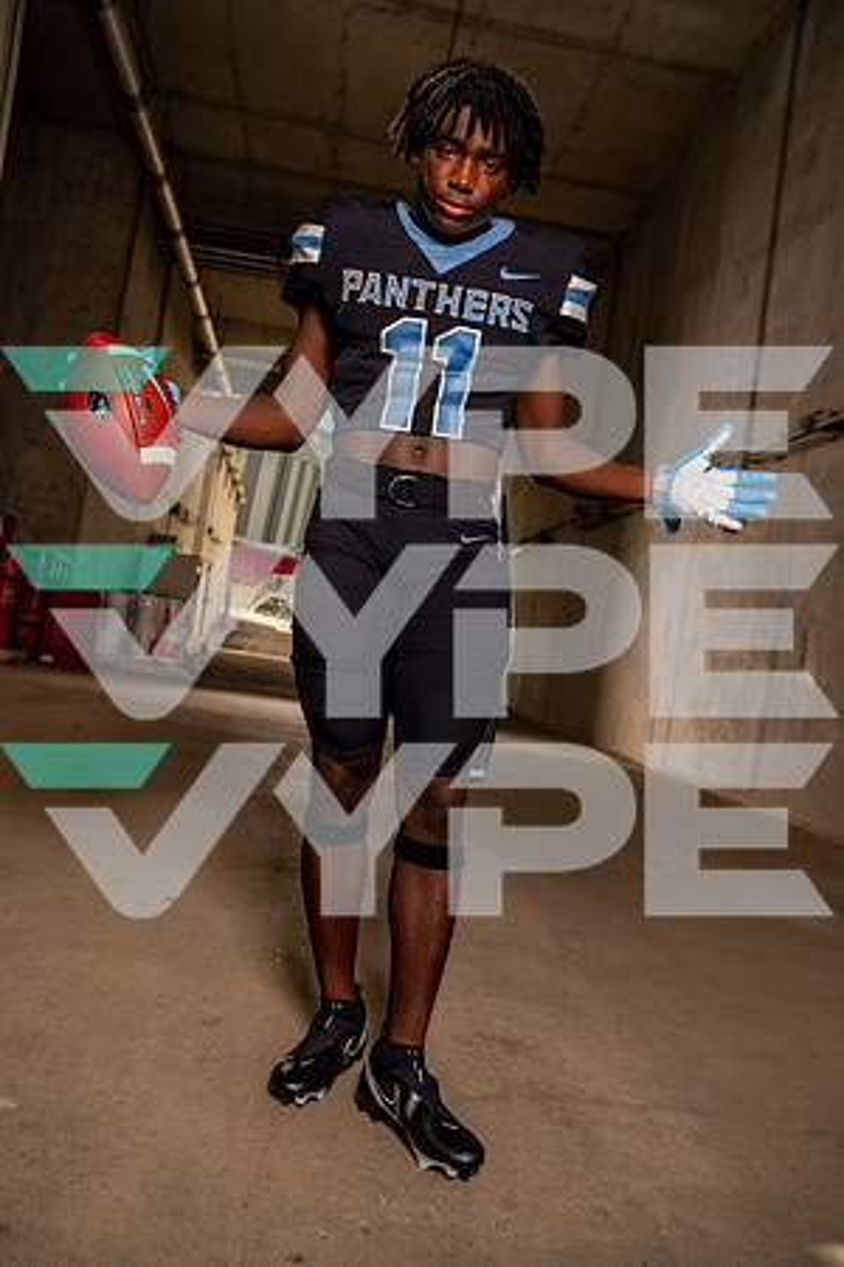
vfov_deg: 60.3
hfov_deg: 42.3
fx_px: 1090
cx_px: 422
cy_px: 634
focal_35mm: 31
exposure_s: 1/320
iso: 100
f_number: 5
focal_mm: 31
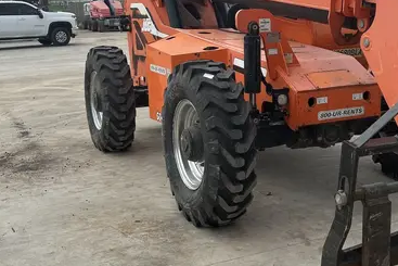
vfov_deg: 25.0
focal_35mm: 54
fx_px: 597
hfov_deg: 36.4
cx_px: 269
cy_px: 110
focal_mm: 5.7
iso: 50
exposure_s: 1/5319
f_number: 1.5
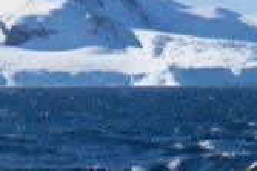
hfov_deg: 11.4
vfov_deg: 9.3
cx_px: 646
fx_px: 1027
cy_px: 253
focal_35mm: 144
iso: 200
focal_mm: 24
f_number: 5.6
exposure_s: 1/400
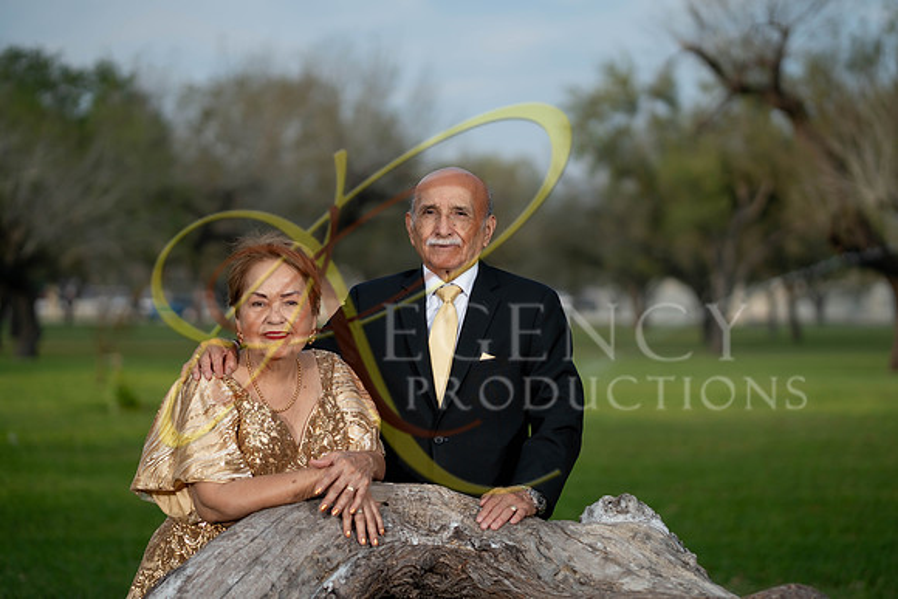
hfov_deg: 23.9
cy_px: 300
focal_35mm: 85
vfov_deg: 16.1
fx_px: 2121
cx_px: 449
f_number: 2.2
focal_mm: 85
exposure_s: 1/2000
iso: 200
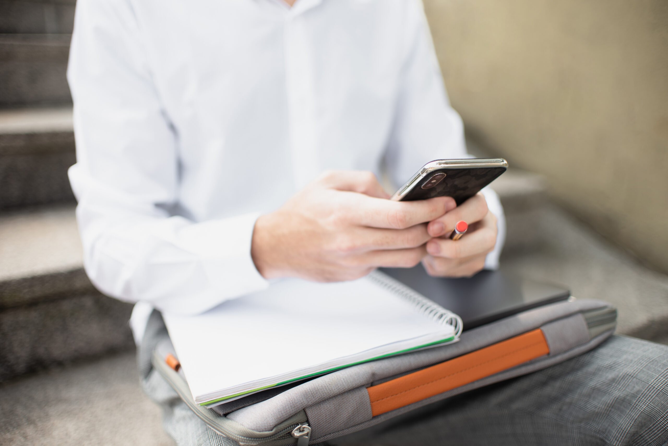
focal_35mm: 35
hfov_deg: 54.4
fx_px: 650
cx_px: 334
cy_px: 223
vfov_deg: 37.9
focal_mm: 35
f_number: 1.8
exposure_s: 1/500
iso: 50
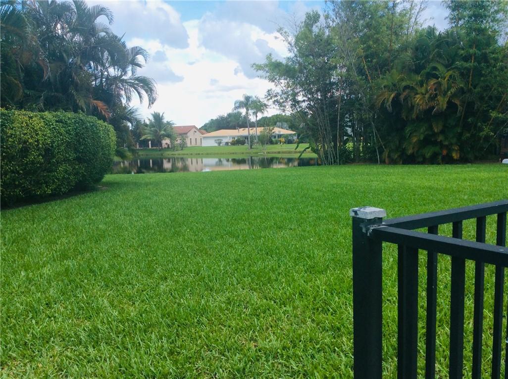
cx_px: 254
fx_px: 469
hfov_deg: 56.9
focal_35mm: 32
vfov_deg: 44.0
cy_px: 190
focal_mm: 3.3
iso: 32
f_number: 2.4
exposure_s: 1/578
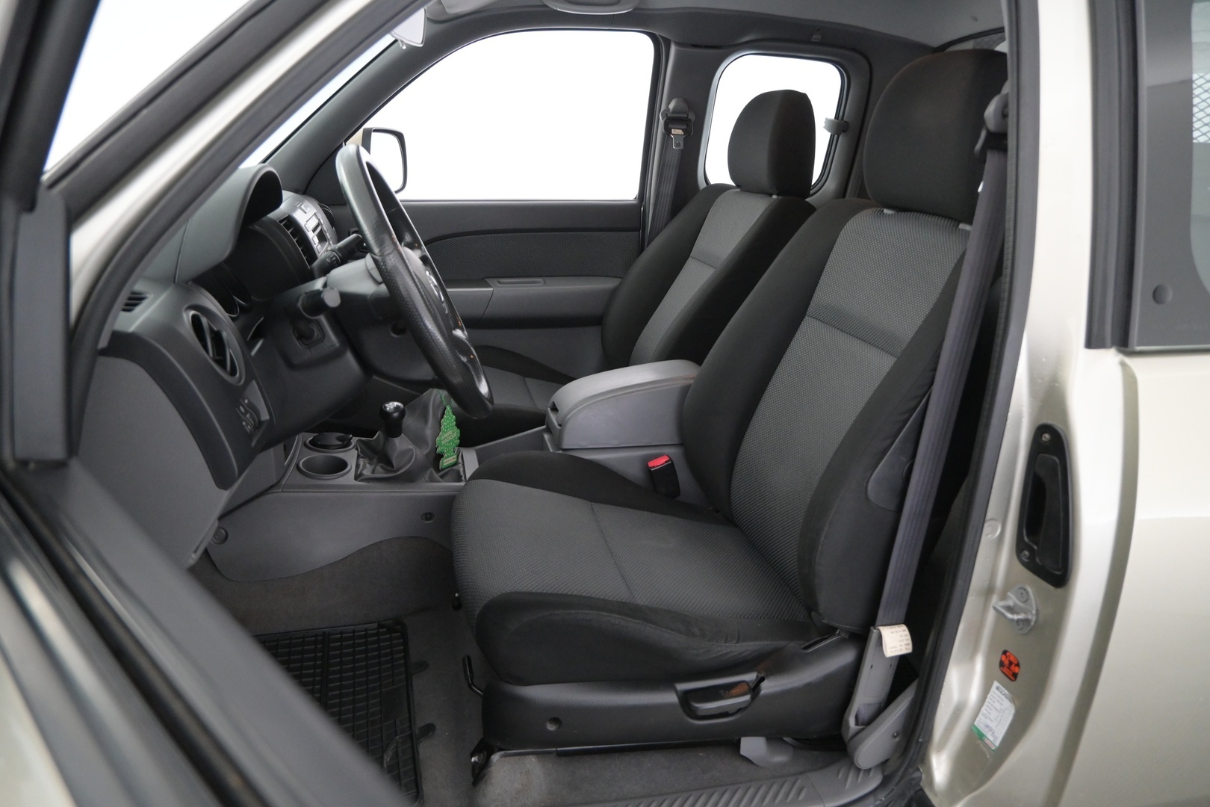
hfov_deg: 73.7
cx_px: 605
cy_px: 404
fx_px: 807
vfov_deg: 53.1
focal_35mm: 24
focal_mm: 16
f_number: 3.5
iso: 2500
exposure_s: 1/50
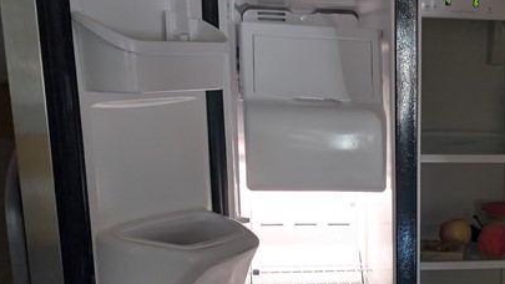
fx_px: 884
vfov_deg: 17.7
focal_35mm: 66
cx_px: 481
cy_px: 310
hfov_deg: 30.1
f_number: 1.68
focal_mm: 6.9
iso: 335
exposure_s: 1/120
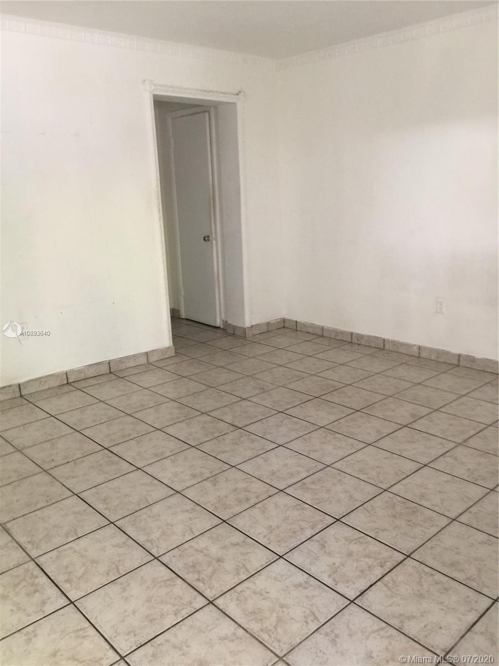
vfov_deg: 61.7
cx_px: 250
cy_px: 333
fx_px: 557
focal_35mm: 29
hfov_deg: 48.2
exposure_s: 1/15
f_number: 2.2
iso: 64
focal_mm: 4.15
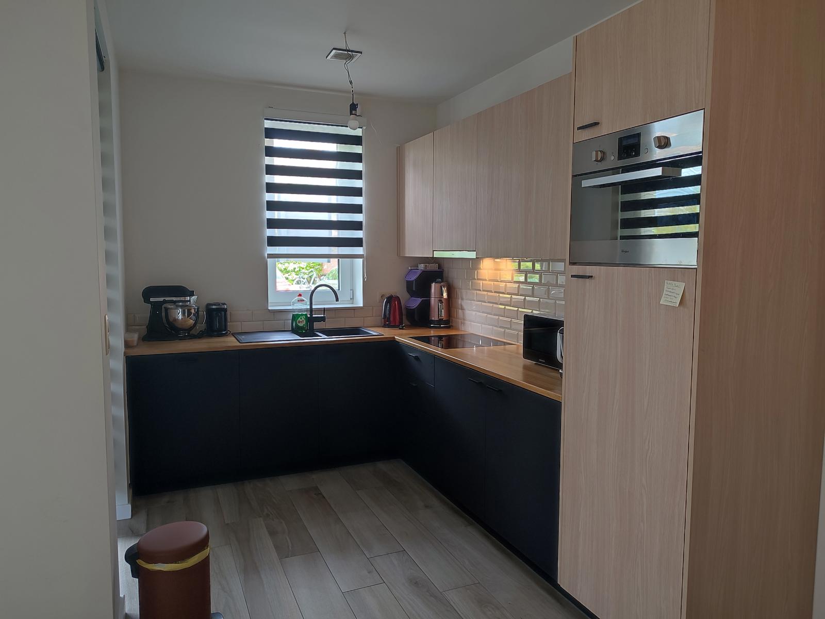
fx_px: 572
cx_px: 412
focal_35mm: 24
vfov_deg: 56.8
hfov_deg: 71.6
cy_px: 310
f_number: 1.89
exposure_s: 1/33
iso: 420
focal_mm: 5.89
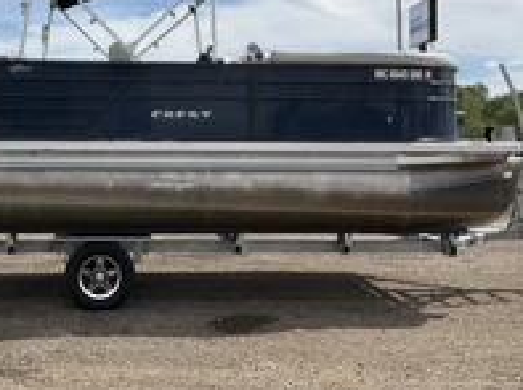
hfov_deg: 32.5
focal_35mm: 59
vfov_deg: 24.5
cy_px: 101
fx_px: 890
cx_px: 173
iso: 25
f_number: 1.8
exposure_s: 1/2959
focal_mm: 3
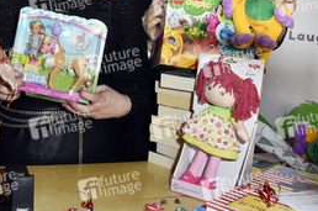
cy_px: 32
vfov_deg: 26.7
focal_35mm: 49
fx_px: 432
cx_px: 77
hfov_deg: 39.3
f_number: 5.6
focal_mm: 28
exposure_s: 1/60
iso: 1000
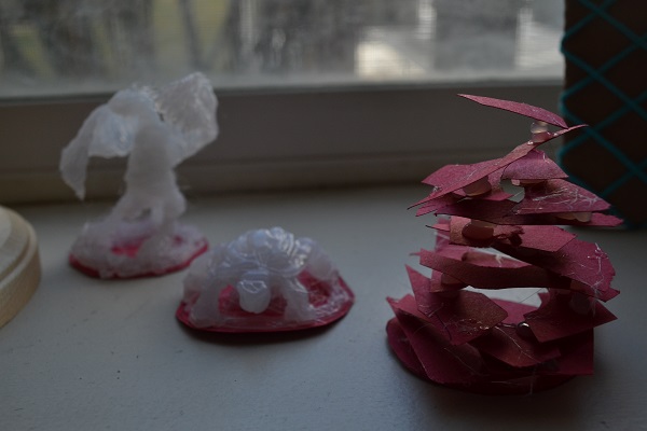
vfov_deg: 34.2
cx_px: 324
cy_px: 216
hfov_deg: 49.6
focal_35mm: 39
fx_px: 701
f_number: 5.6
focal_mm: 26
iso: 400
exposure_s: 1/125
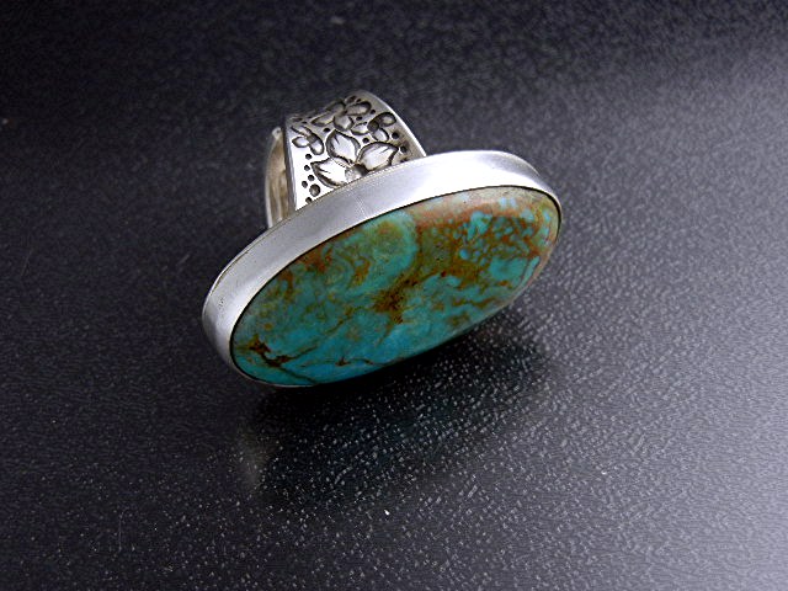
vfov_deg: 24.8
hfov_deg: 32.7
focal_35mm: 59
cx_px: 394
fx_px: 1343
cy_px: 296
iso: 307
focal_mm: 10.6
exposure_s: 1/30
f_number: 4
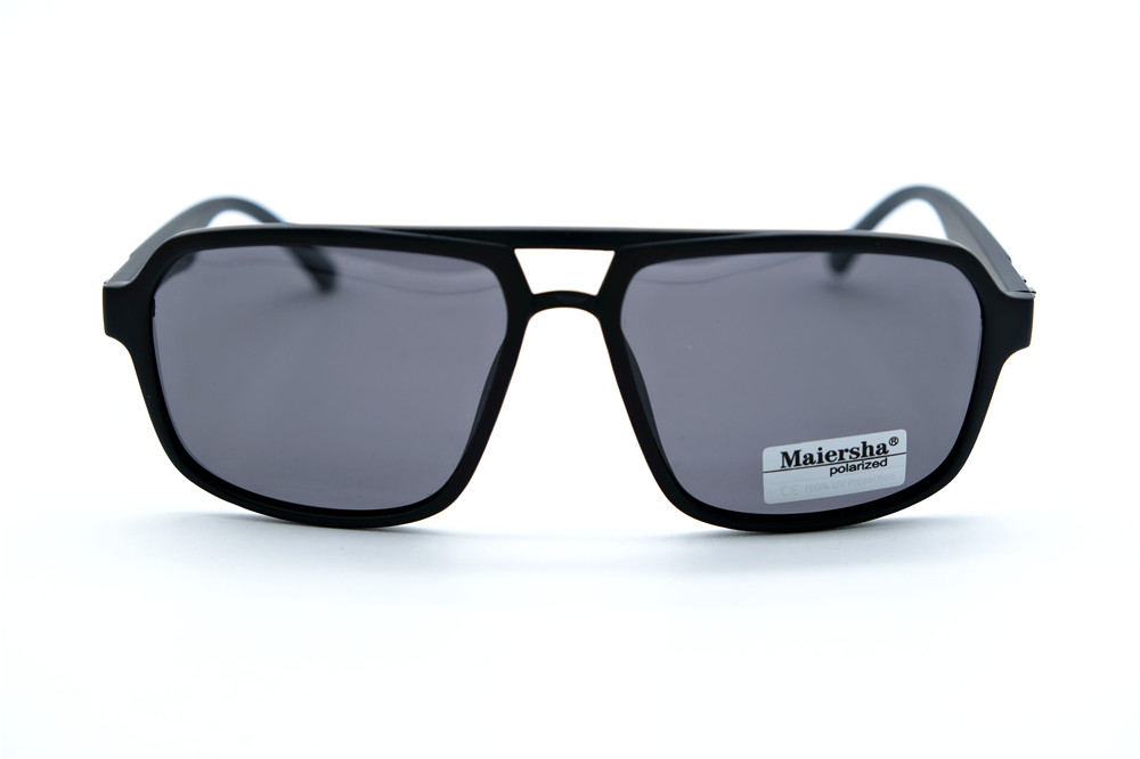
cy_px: 380
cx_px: 570
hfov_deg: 31.4
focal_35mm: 64
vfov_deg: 21.2
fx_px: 2026
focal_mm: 42.5
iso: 160
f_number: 5.6
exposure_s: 1/120
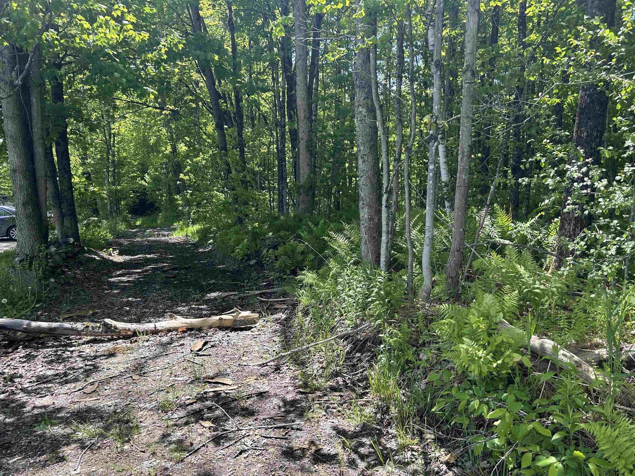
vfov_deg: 53.1
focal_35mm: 26
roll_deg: -1.2
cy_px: 238
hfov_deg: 67.3
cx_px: 318
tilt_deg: -7.9
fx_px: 477
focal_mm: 5.7
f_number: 1.5
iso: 50
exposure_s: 1/753
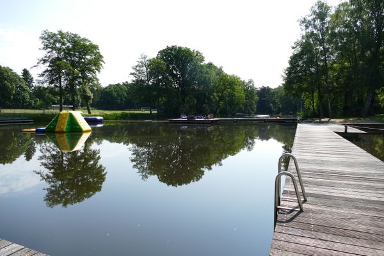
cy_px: 128
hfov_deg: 71.5
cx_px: 192
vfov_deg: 51.3
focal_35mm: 25
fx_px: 267
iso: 125
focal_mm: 9.12
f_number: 2.8
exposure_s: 1/1600
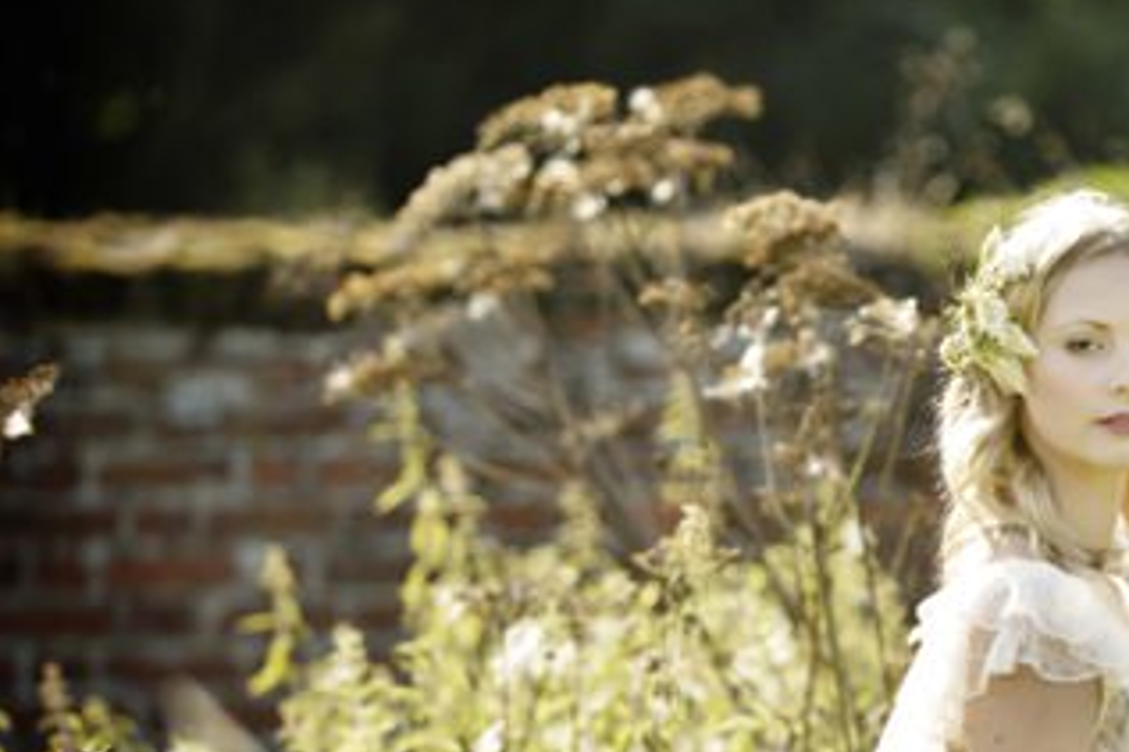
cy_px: 577
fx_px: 8902
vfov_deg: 4.8
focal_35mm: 284
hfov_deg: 7.2
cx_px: 1065
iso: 160
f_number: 10
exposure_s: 1/500
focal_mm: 150
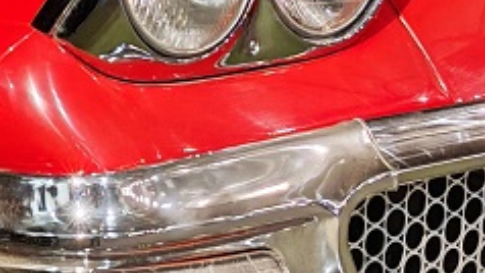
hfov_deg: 13.2
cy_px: -33
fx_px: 2058
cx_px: -10
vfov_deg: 7.5
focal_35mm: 160
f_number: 2
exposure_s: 1/33
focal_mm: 6.83
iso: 320
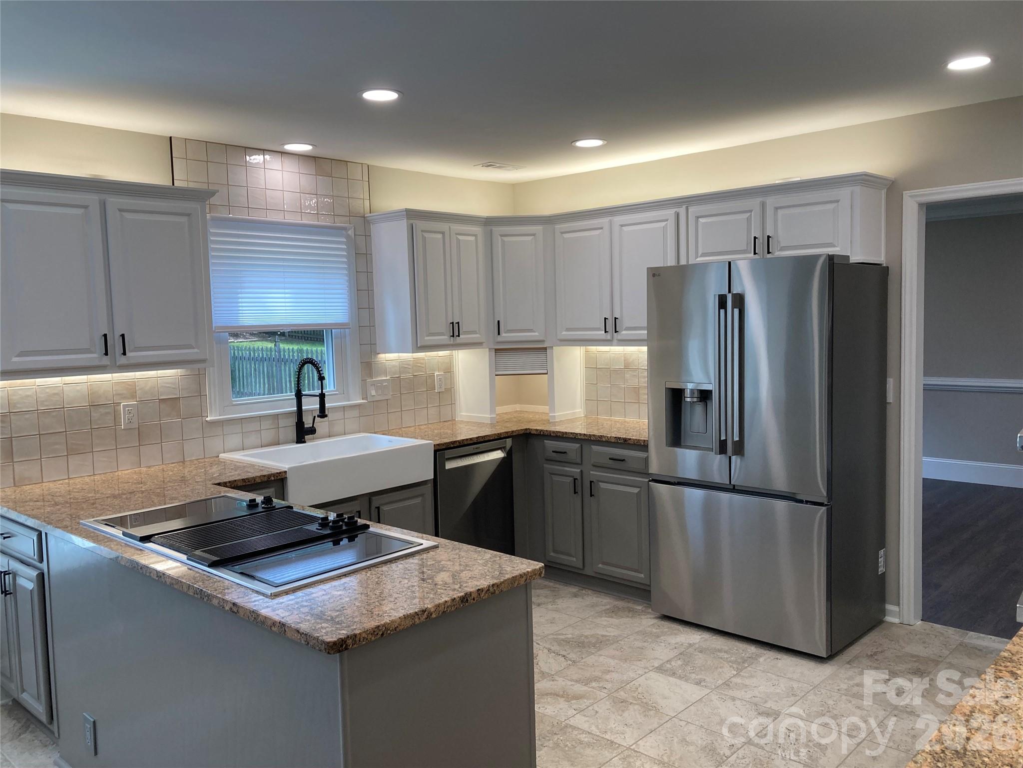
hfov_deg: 63.4
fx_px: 827
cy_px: 384
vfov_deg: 49.7
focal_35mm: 28
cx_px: 512
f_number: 1.8
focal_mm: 3.99
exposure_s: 1/120
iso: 40
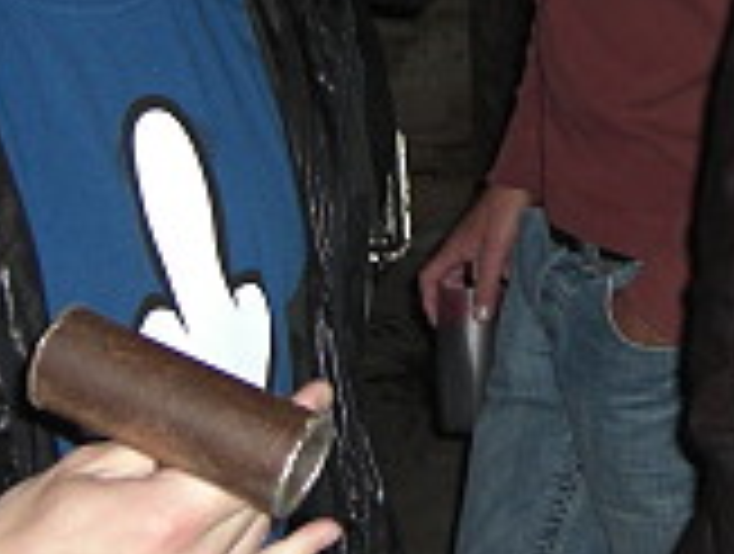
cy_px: -36
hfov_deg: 13.7
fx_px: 2975
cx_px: 824
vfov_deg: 10.5
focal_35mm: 140
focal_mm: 7.9
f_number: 2.8
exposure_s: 1/60
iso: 200
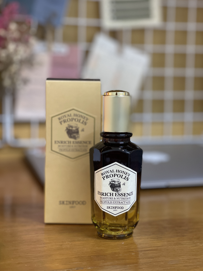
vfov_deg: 29.8
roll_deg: -0.5
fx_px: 508
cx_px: 102
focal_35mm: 65
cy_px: 135
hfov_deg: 22.6
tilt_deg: -8.0
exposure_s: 1/25
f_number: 2.2
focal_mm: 7.5
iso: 320
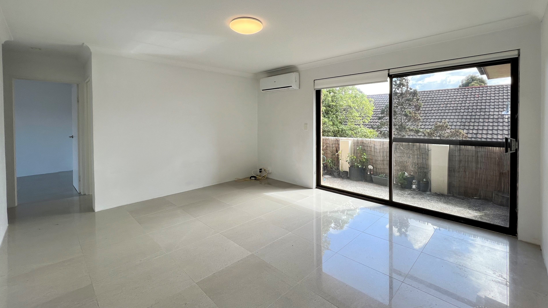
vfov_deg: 69.9
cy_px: 126
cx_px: 274
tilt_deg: -1.4
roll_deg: +0.6
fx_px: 218
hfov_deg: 103.0
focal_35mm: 15
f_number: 1.8
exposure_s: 1/207
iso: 32
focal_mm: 1.57
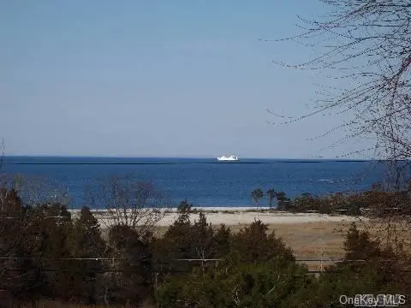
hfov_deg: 14.1
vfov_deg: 10.6
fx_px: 1662
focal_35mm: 140
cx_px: 206
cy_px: 154
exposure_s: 1/500
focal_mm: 25
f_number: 5.9
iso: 80
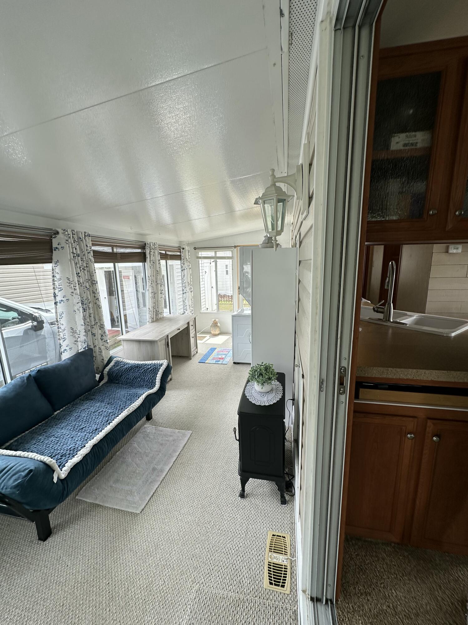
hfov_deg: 85.7
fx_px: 252
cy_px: 312
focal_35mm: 14
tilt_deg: -10.4
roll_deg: +1.8
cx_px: 234
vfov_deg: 102.1
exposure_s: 1/174
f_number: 2.2
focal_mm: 2.22
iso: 40
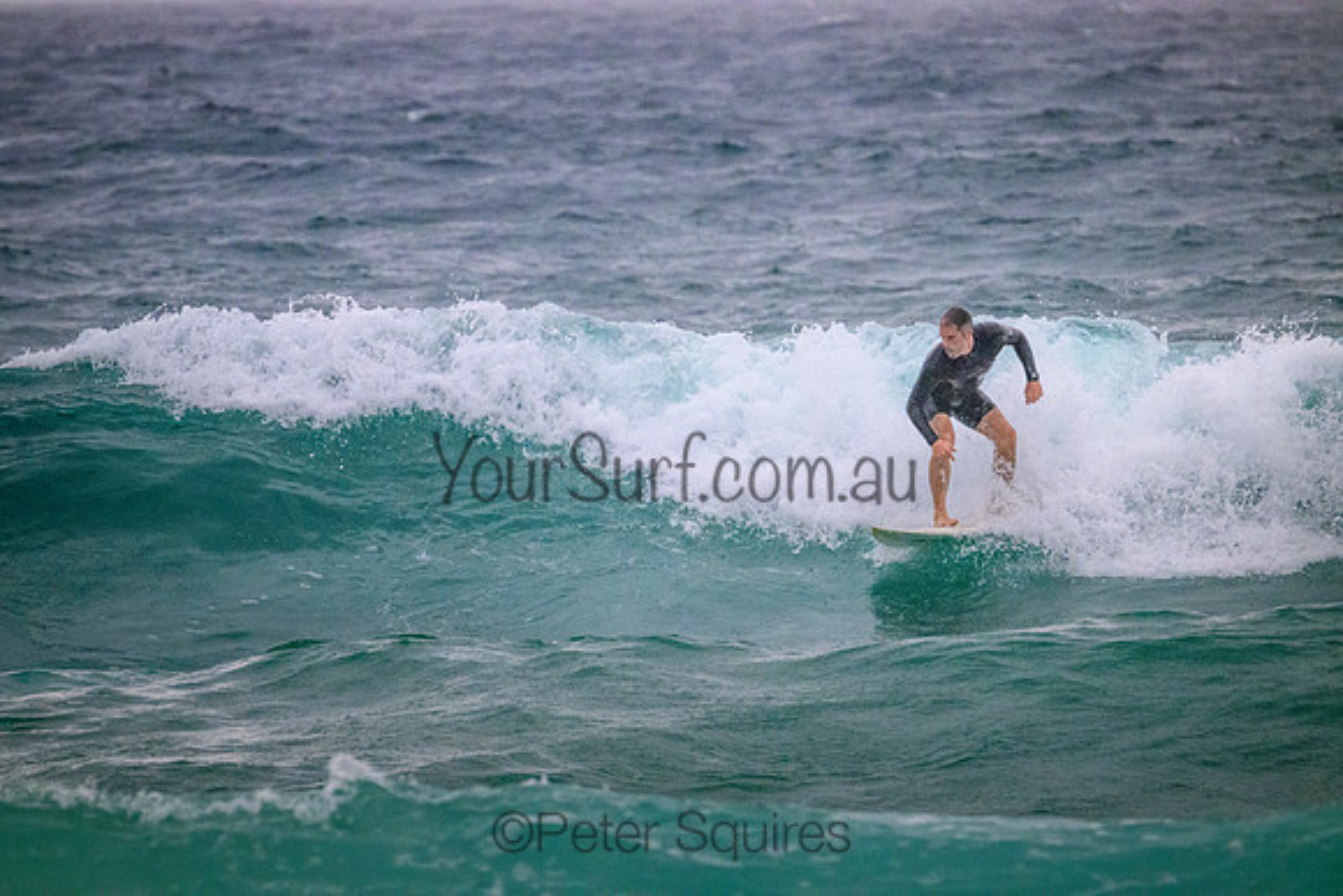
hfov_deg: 3.4
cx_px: 672
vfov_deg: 2.3
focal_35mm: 600
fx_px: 22388
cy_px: 448
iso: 7200
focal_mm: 600
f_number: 11
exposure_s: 1/2000
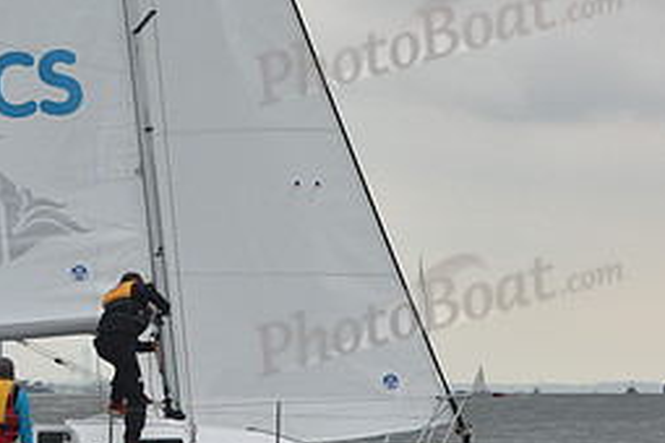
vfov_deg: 6.6
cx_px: 123
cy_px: 210
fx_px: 3860
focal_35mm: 209
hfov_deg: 9.8
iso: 400
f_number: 10
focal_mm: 92
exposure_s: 1/800
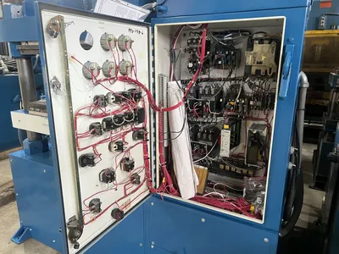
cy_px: 127
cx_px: 170
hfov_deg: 67.3
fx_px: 255
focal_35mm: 26
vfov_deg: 53.1
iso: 160
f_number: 1.5
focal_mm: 5.7
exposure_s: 1/60
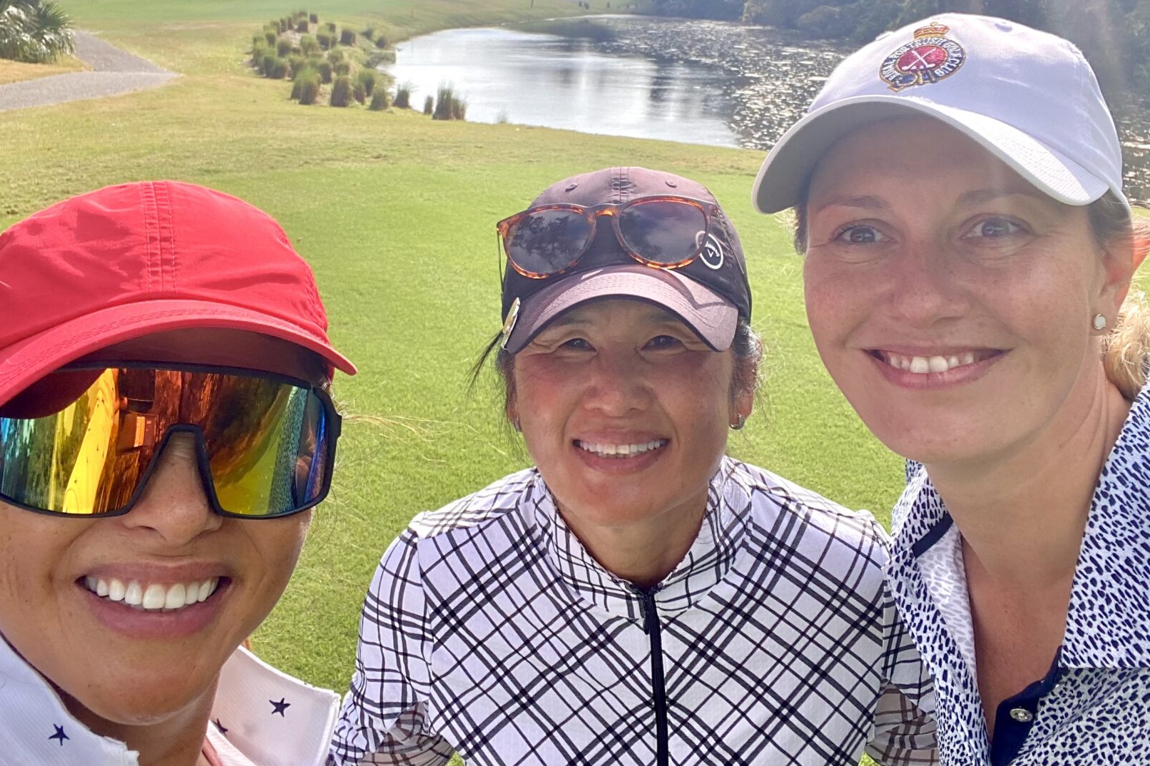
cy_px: 245
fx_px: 1214
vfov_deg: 34.7
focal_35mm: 38
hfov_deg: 50.7
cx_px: 577
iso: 25
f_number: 2.2
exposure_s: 1/429
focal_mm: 2.71
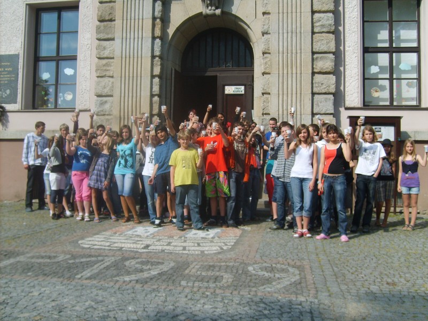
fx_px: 433
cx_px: 214
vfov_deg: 40.7
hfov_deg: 52.6
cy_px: 160
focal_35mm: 35
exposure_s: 1/1000
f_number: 2.8
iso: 50
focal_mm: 5.8
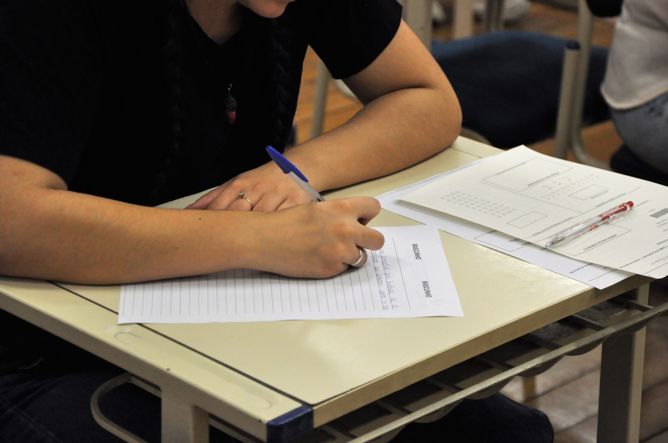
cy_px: 222
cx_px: 334
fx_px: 2085
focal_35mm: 112
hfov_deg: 18.2
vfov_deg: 12.1
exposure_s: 1/125
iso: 1600
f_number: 5.3
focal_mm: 75
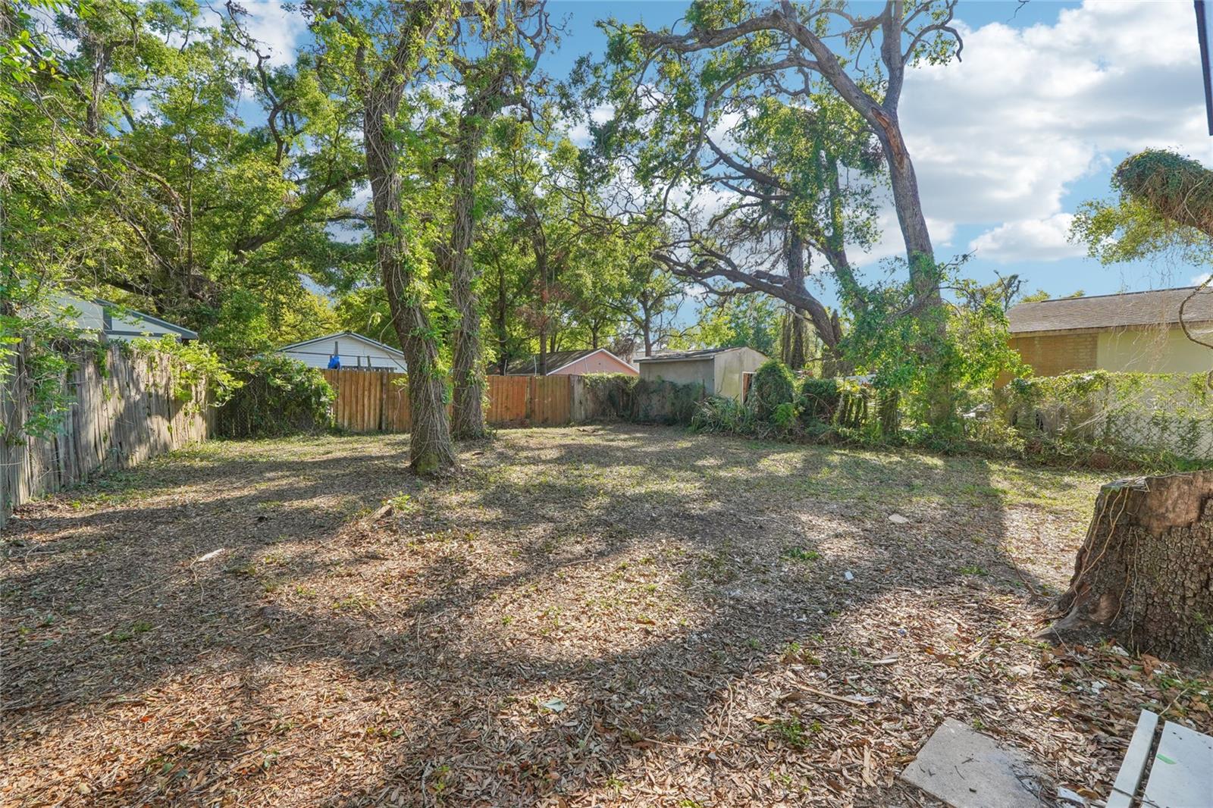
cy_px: 404
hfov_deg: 100.4
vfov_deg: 77.3
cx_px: 606
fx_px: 505
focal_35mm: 15
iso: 400
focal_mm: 10
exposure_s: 1/400
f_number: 8
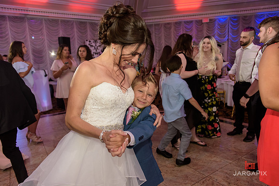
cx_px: 140
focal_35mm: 24
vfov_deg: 53.2
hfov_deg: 73.7
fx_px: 186
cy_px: 93
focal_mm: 24
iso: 1600
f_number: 3.2
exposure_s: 1/125
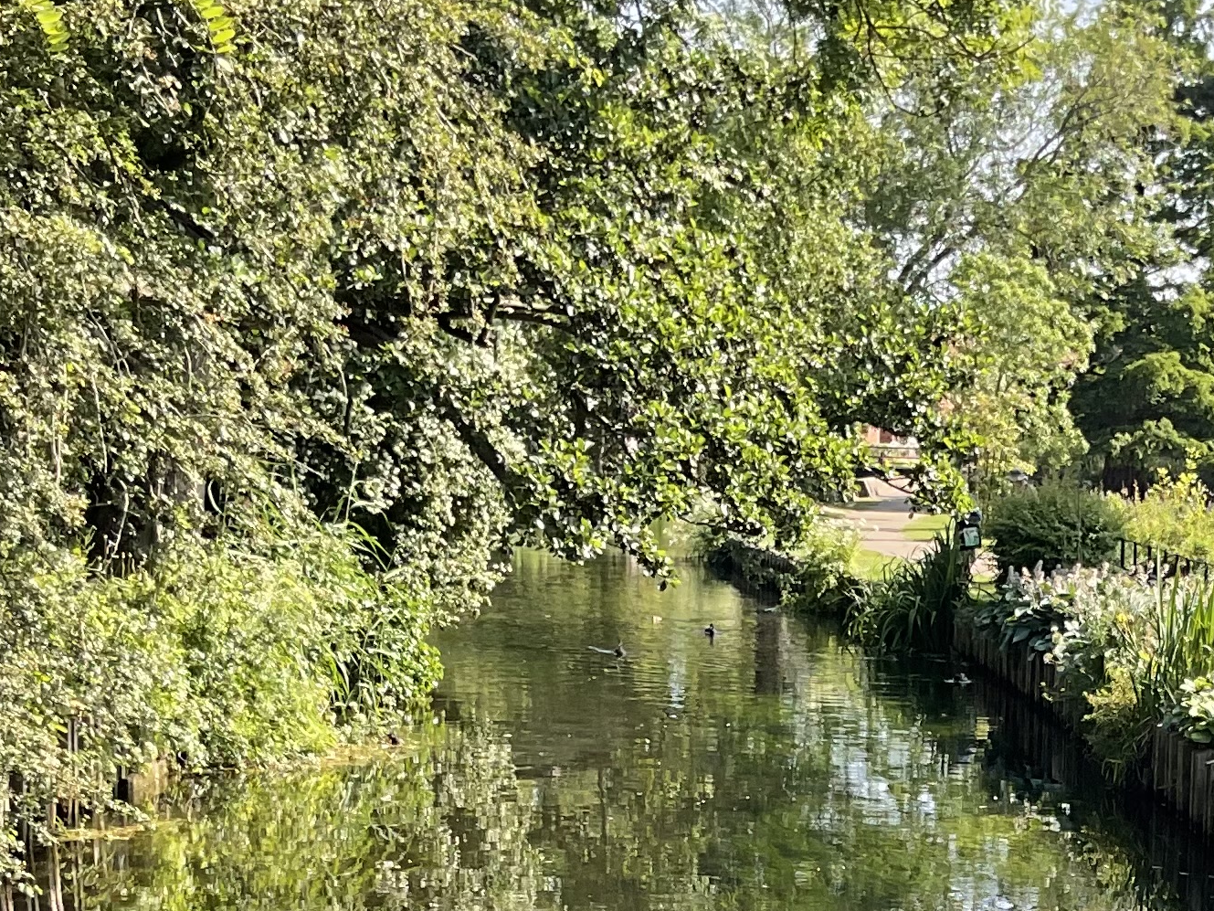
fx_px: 3086
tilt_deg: -12.6
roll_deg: -1.2
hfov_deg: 21.7
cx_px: 1130
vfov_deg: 16.1
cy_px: 1114
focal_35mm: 88
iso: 16
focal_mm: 3
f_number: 1.8
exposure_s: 1/362
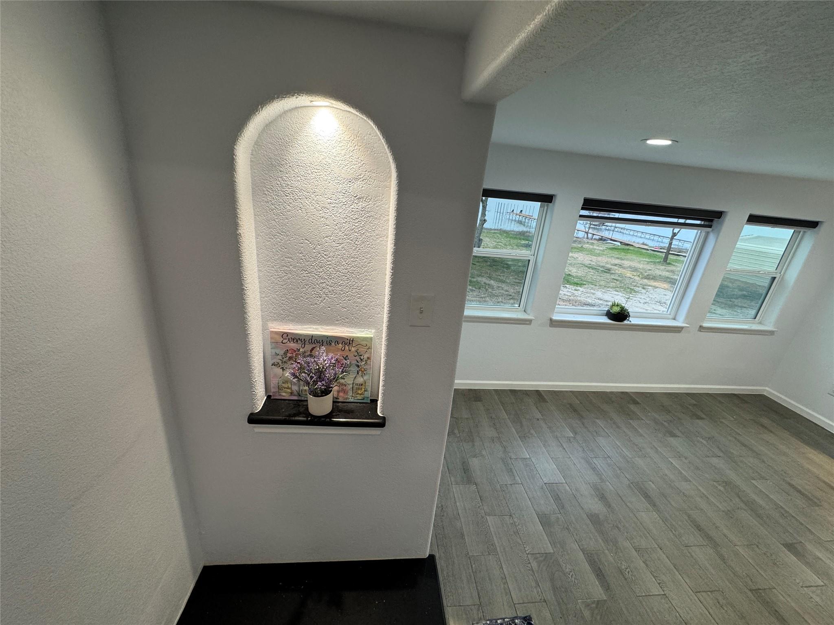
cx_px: 417
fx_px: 337
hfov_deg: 102.1
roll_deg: -6.4
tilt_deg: -21.2
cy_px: 312
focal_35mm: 14
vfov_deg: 85.7
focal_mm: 2.22
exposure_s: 1/120
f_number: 2.2
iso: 160
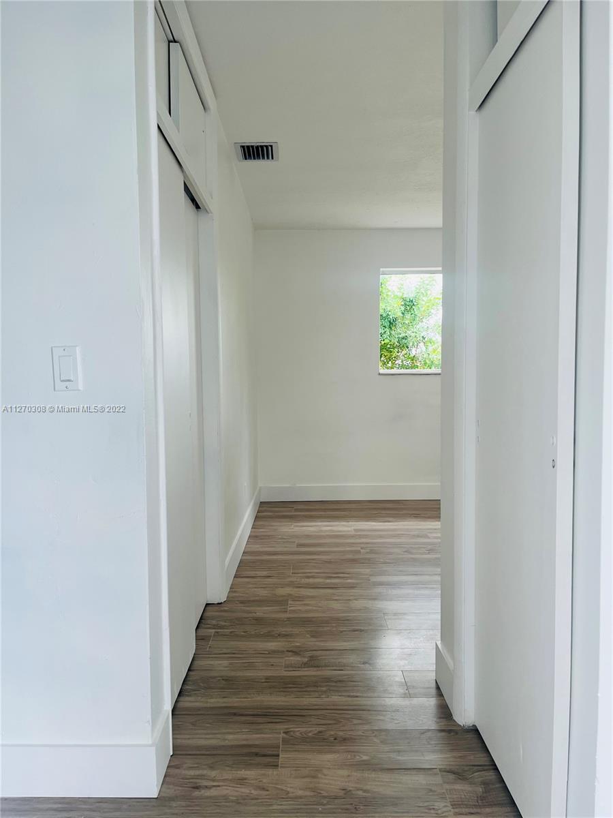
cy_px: 409
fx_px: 614
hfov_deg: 53.1
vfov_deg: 67.3
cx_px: 306
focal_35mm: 26
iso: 50
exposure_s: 1/183
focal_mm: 5.1
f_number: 1.6
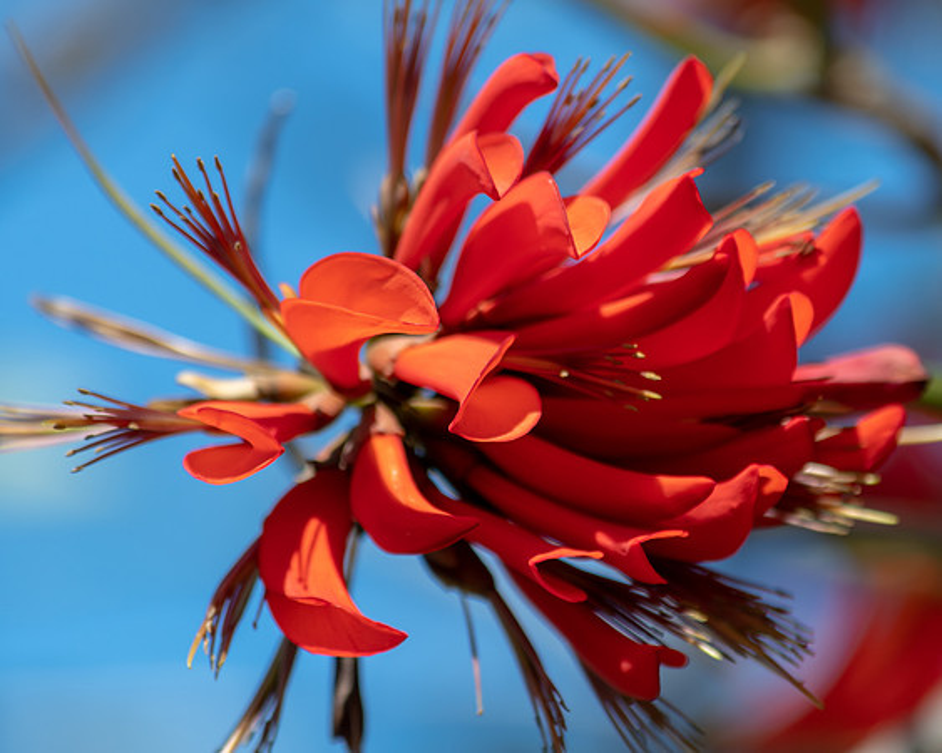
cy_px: 376
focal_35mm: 456
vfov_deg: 3.4
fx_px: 12712
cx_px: 565
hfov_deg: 4.2
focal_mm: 270
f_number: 5.6
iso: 200
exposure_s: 1/640
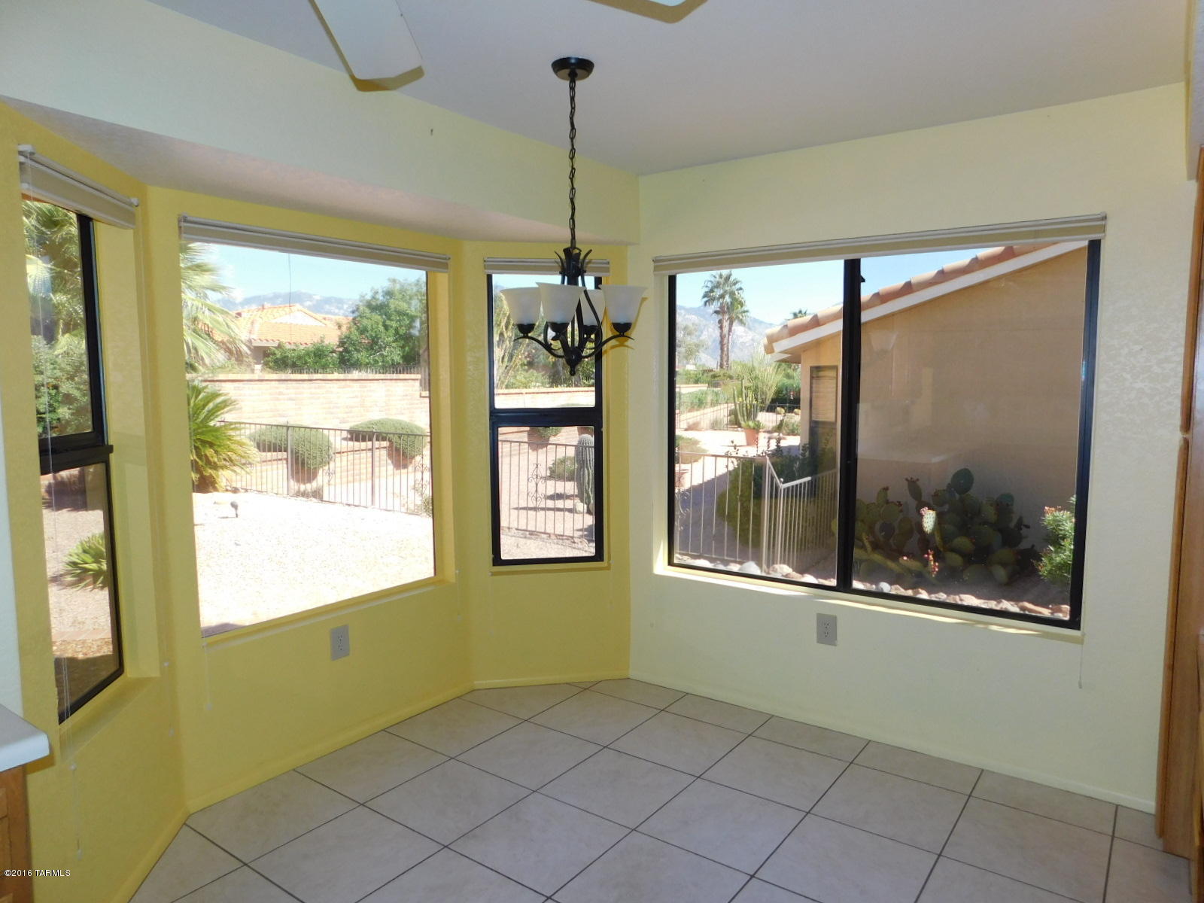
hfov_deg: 73.9
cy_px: 452
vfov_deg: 58.9
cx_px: 602
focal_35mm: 23
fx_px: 800
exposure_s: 1/125
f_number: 3
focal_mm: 4
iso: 125
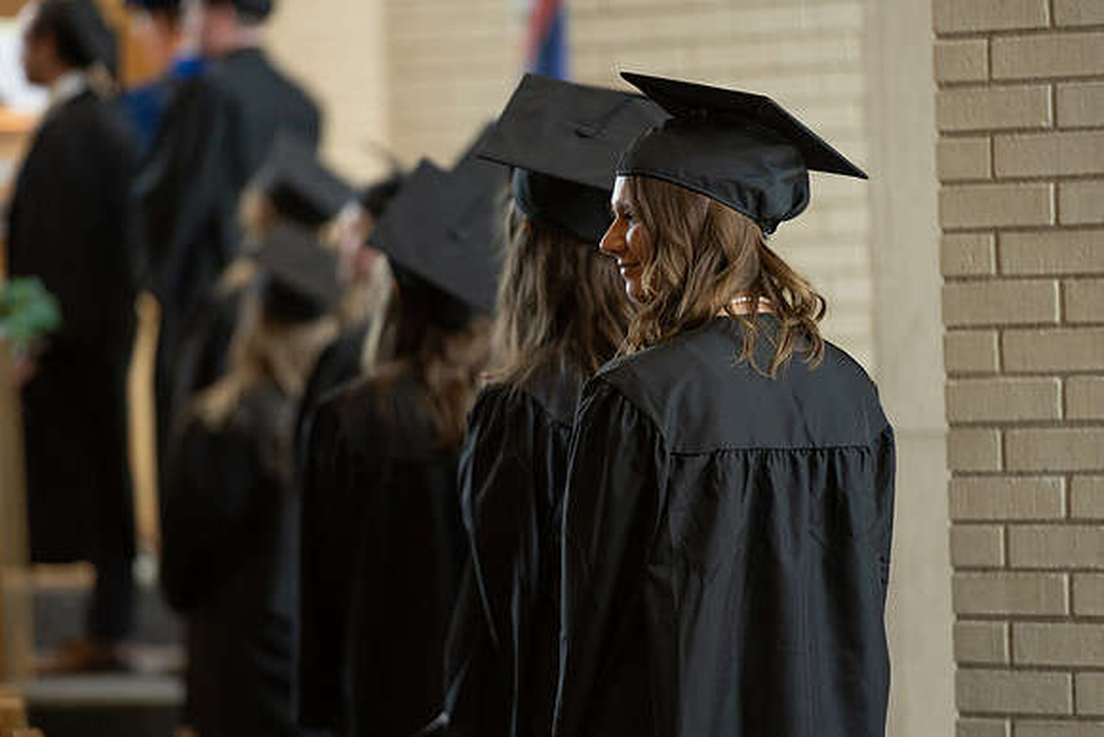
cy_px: 368
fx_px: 6459
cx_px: 552
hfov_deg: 9.8
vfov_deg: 6.5
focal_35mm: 211
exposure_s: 1/200
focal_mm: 200
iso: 640
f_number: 2.8
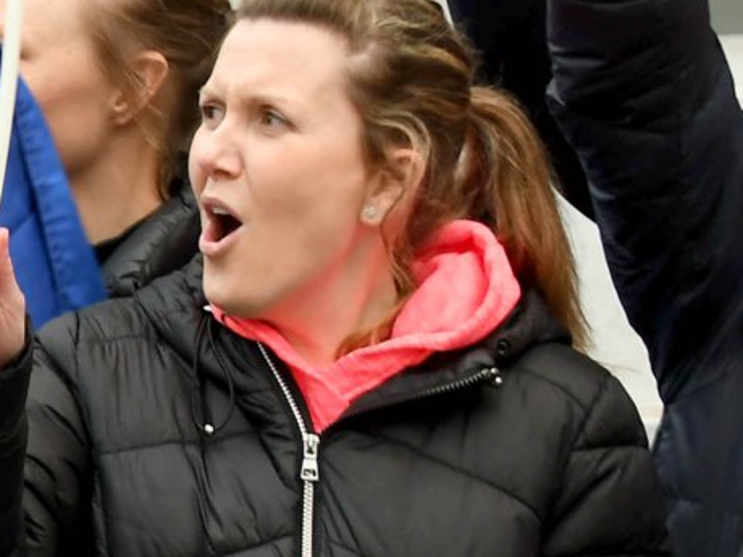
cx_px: -764
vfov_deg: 2.8
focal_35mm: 527
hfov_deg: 3.7
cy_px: 178
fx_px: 11312
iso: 500
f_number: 6.3
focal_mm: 82
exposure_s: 1/160
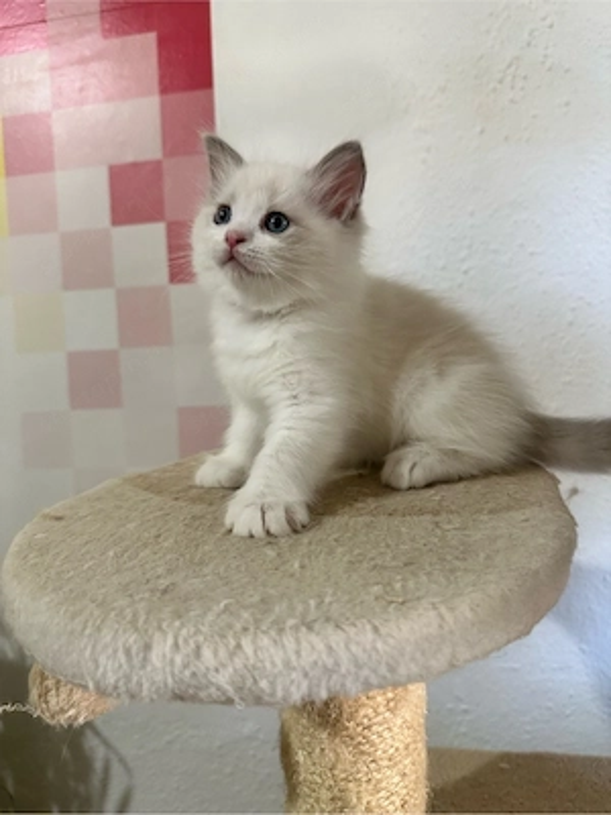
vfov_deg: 71.6
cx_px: 306
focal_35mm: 24
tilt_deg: -3.7
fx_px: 565
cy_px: 408
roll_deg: +2.3
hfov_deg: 56.8
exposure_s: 1/50
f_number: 1.78
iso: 250
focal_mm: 6.86
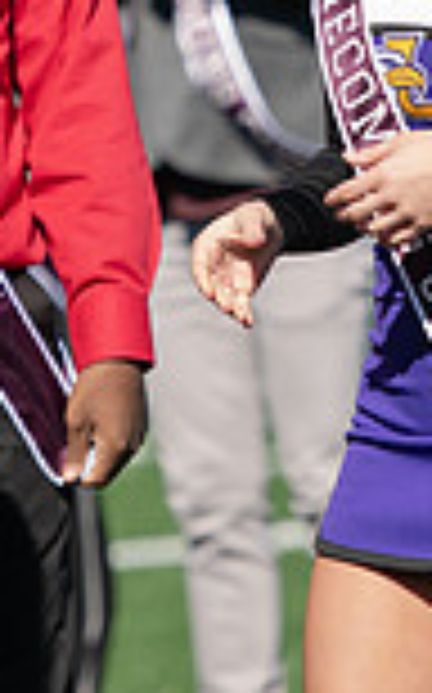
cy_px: 43
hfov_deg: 1.9
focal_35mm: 674
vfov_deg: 3.1
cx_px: 225
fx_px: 12720
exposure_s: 1/2000
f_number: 3.2
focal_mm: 175
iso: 200
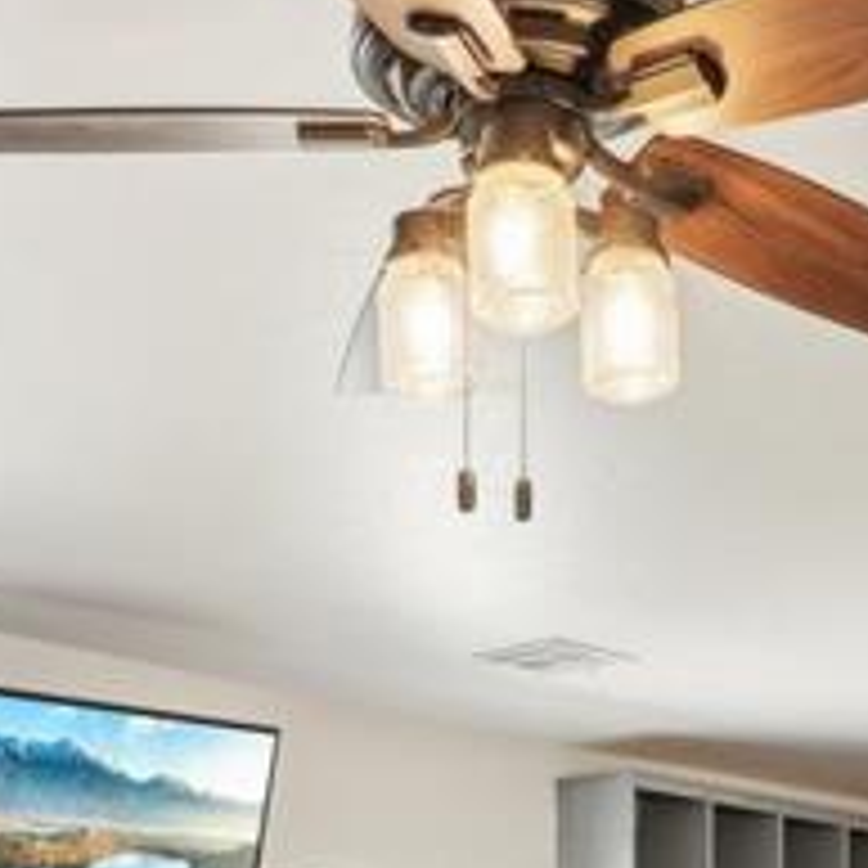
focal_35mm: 72
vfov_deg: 21.7
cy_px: 1124
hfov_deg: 23.7
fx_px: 2043
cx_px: 686
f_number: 8
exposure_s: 1/8
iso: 400
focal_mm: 16
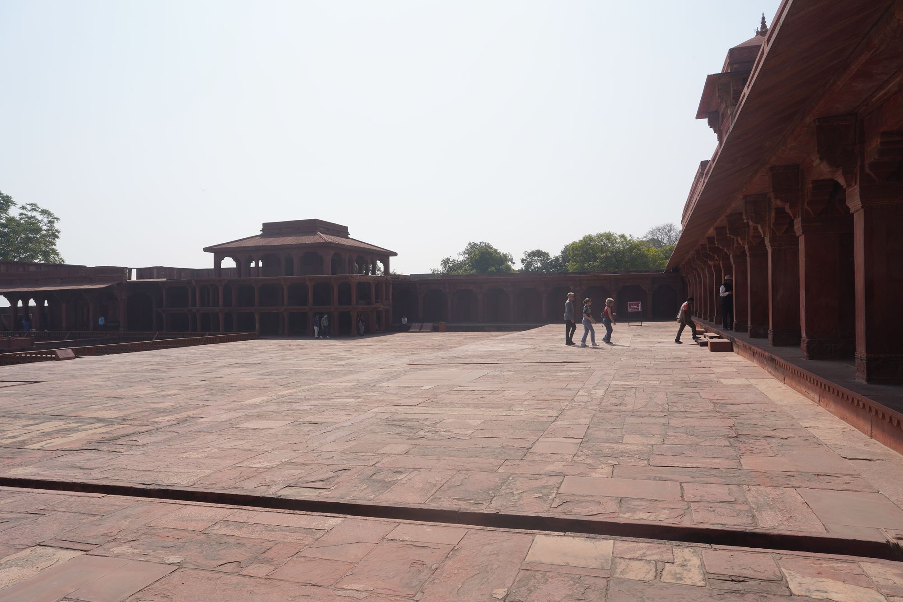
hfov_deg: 73.7
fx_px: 602
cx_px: 452
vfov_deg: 53.1
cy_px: 301
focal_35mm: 24
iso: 100
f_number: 18
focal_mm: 24
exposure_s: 1/100
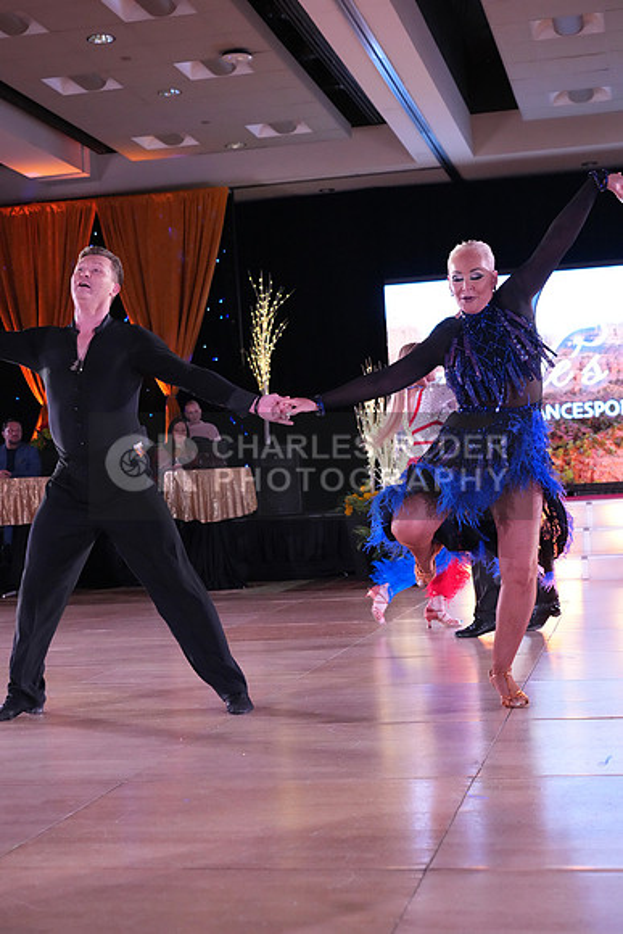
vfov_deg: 35.6
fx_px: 1453
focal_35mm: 56
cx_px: 312
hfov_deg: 24.2
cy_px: 467
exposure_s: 1/400
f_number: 5
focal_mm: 56
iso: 8000
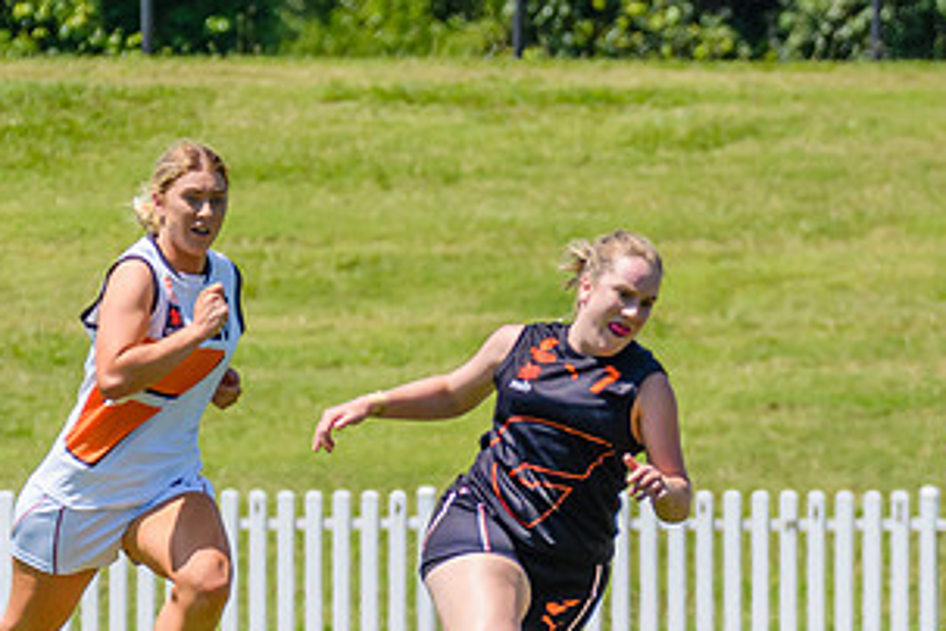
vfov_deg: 1.2
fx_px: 28956
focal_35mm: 1102
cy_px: 459
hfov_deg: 1.9
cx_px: 849
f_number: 8
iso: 800
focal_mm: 300
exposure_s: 1/2000
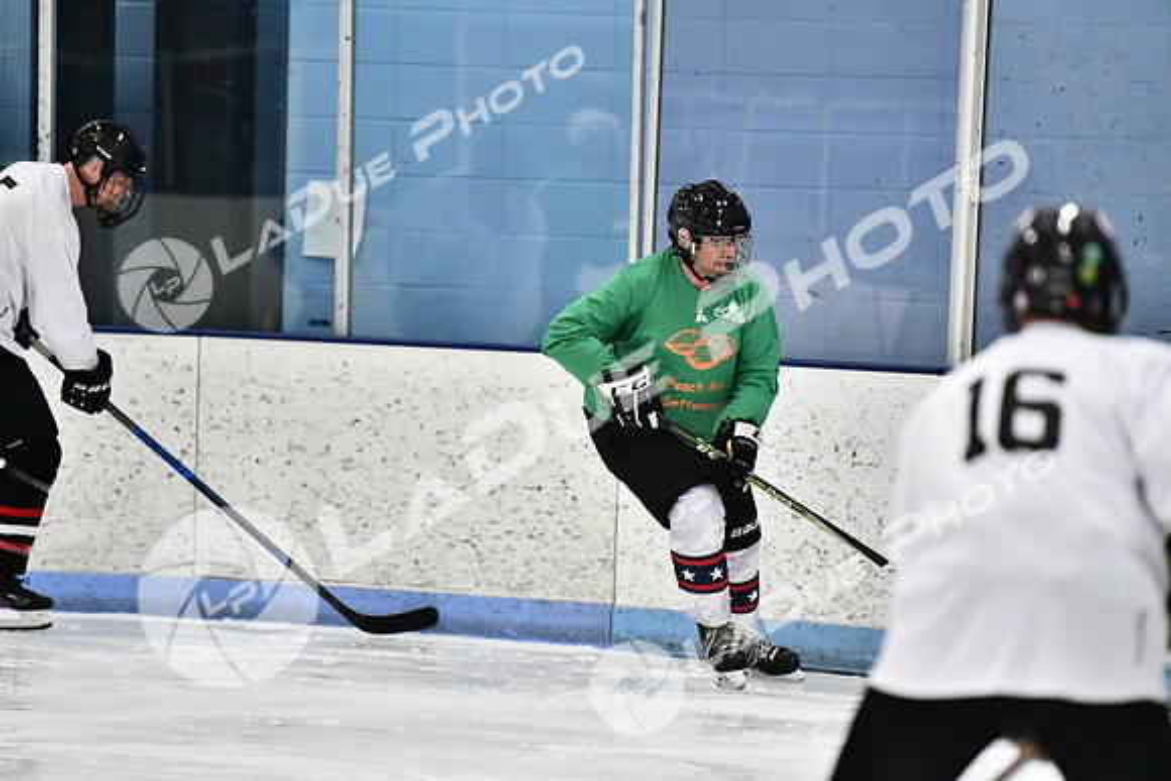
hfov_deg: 7.2
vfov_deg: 4.8
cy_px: 390
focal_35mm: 285
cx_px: 586
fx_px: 9272
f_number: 2.8
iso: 6400
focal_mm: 190
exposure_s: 1/1600
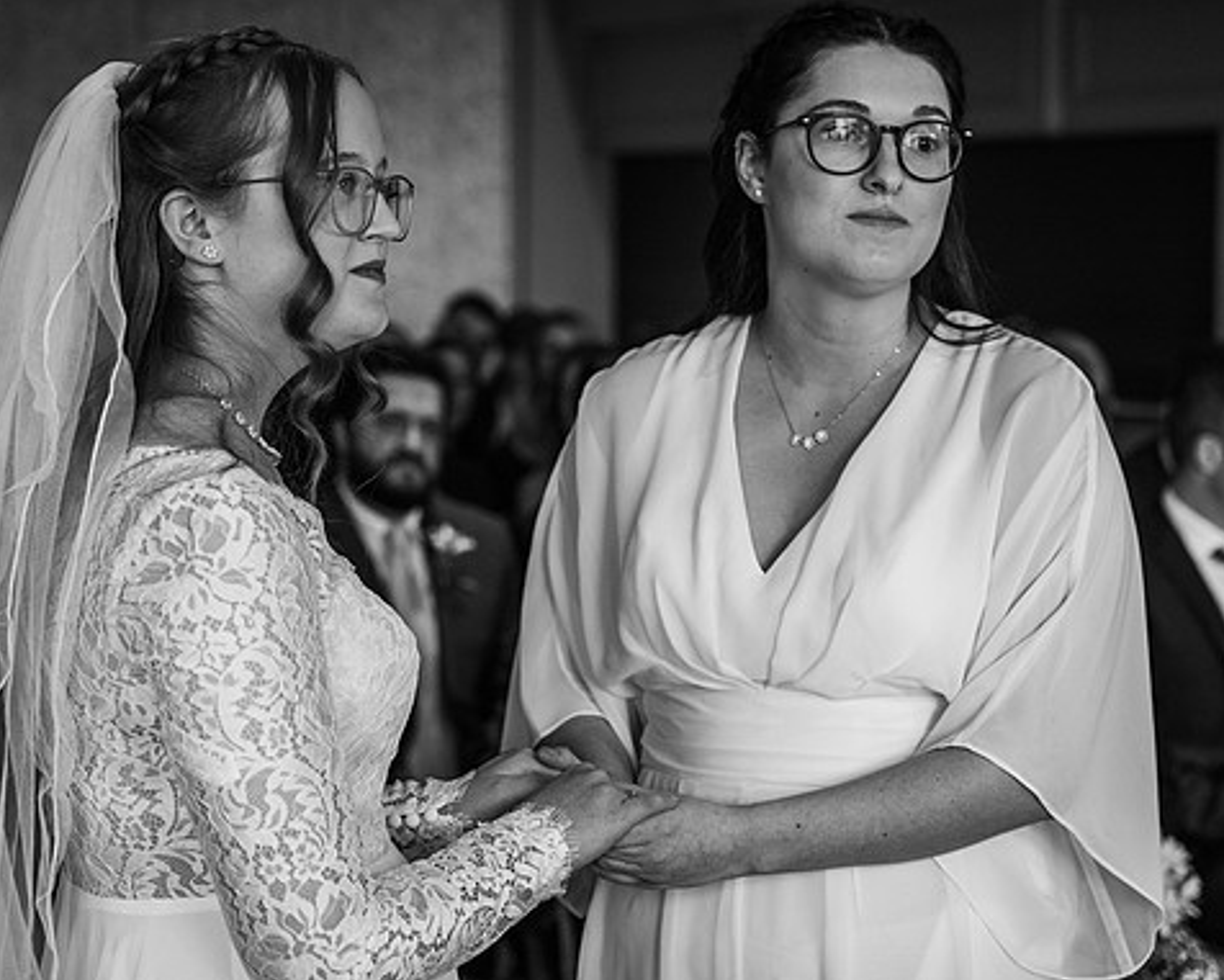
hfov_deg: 23.8
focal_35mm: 80
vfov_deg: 19.2
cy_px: 486
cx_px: 607
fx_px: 2899
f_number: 4
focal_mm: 70
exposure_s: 1/200
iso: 500
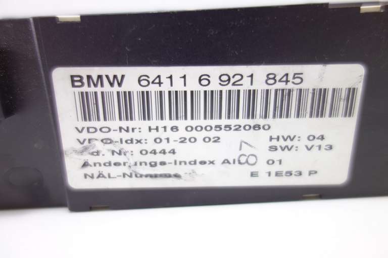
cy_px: 129
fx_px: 302
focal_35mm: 28
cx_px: 194
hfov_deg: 65.5
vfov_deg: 46.4
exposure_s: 1/60
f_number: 1.8
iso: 125
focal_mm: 10.4
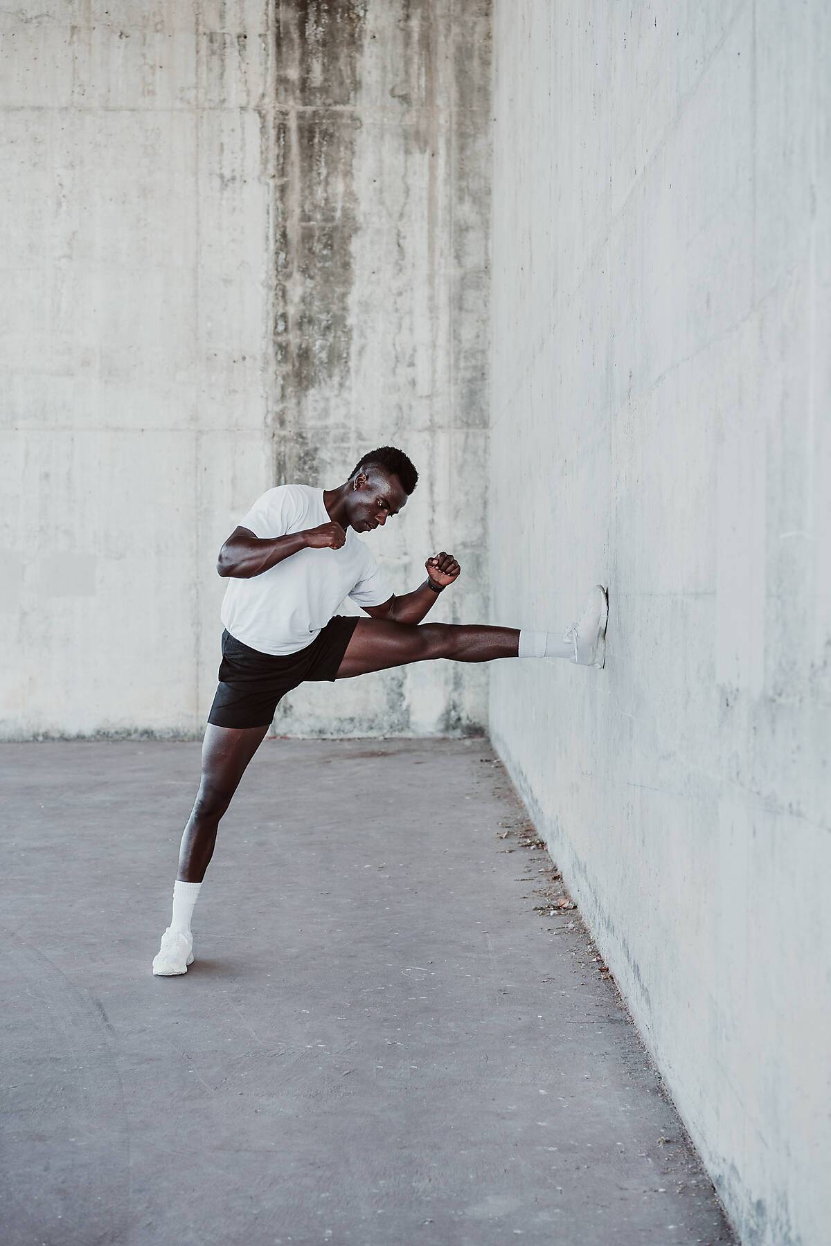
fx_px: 1904
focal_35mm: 55
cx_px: 416
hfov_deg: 24.6
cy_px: 623
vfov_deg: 36.2
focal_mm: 55
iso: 640
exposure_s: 1/500
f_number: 3.2
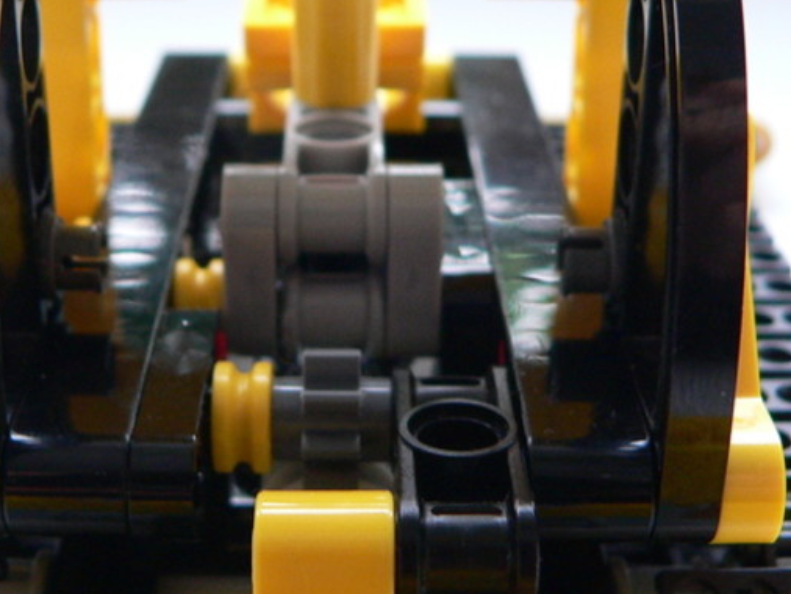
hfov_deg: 30.2
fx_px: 1463
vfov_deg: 22.9
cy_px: 256
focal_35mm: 64
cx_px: 322
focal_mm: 6
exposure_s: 1/10
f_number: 2.8
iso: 200
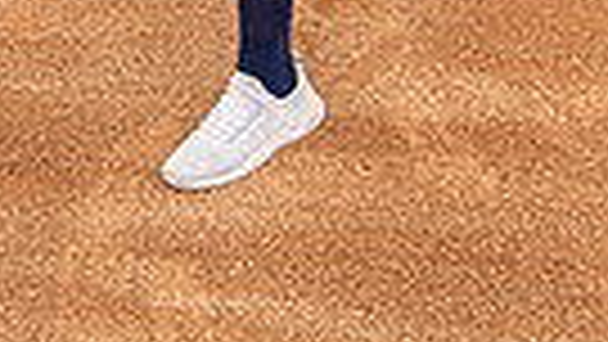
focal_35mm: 94
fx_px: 1516
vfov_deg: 10.8
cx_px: 158
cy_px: -495
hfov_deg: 22.5
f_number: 4.5
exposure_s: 1/1000
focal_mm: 27
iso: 400
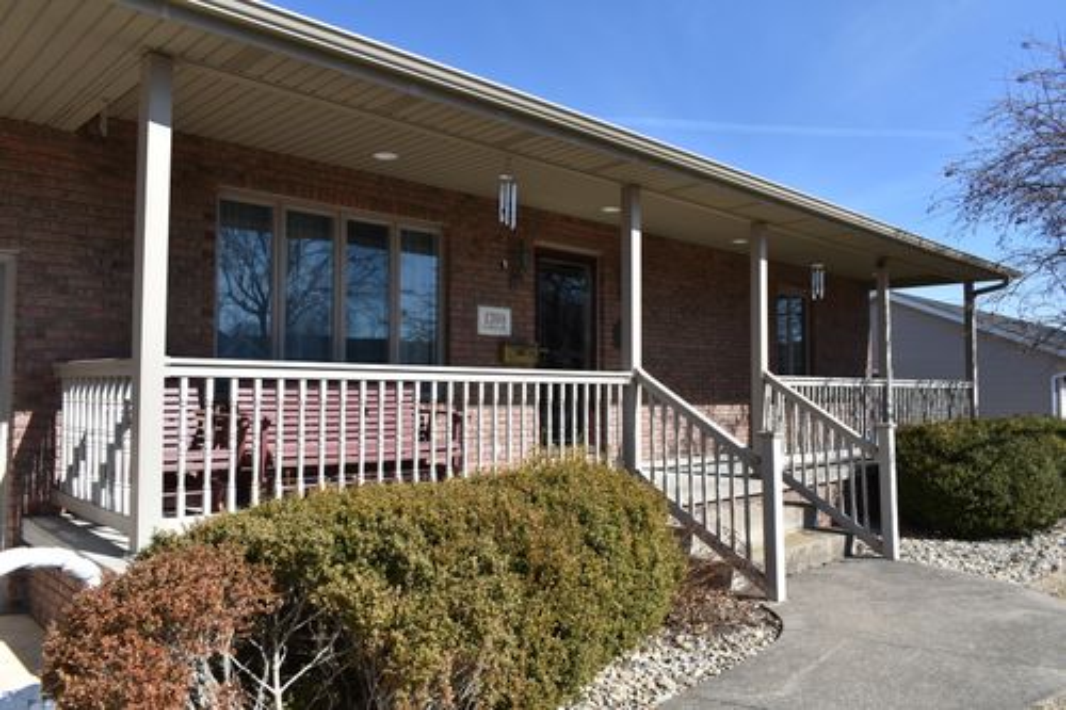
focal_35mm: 27
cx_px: 533
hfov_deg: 67.4
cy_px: 355
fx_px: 799
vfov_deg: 47.9
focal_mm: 18
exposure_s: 1/250
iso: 125
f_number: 8
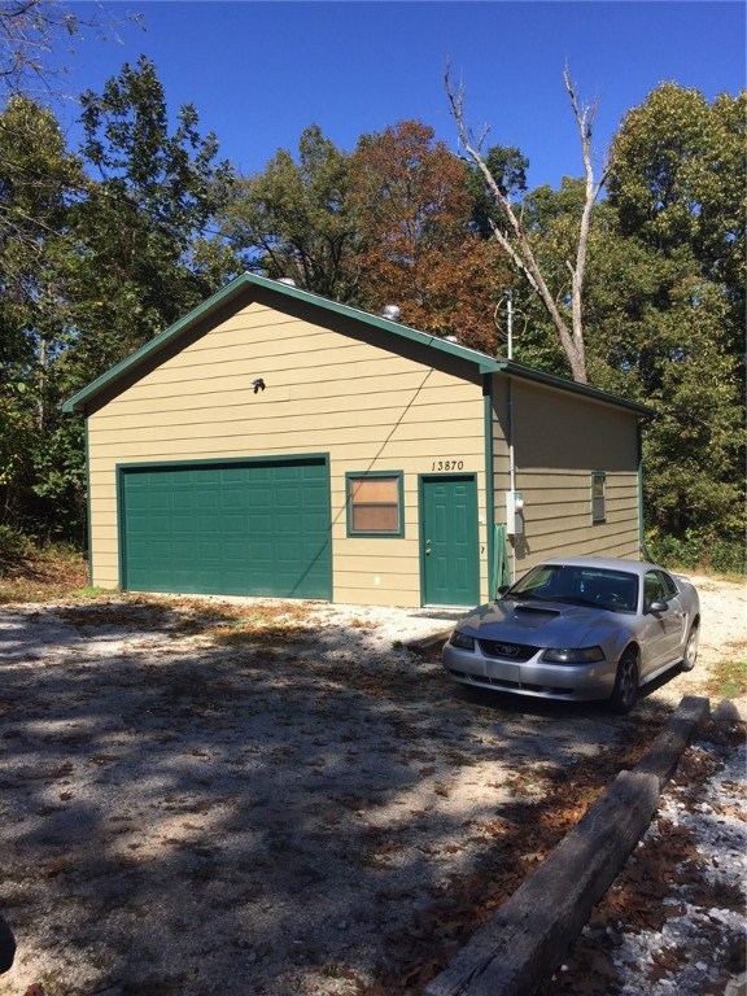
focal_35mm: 29
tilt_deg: +1.1
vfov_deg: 61.7
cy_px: 498
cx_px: 374
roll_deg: +1.9
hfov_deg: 48.2
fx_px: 834
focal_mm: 4.15
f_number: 2.2
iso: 32
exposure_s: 1/1647
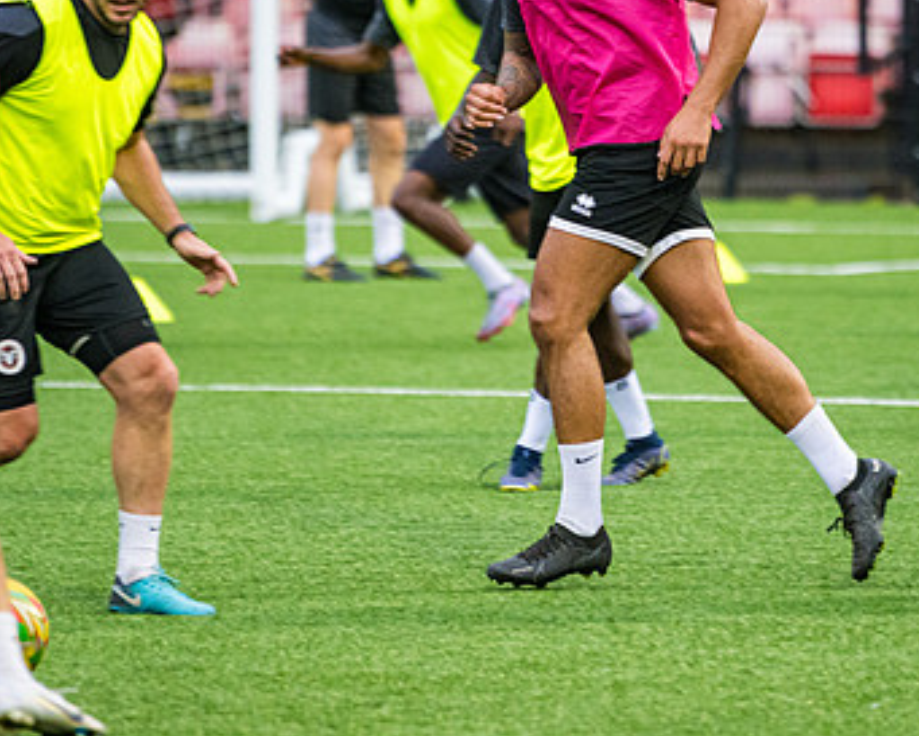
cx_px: 567
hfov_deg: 4.2
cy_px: 205
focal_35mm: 456
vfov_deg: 3.4
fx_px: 12406
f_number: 2.8
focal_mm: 200
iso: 1600
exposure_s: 1/500
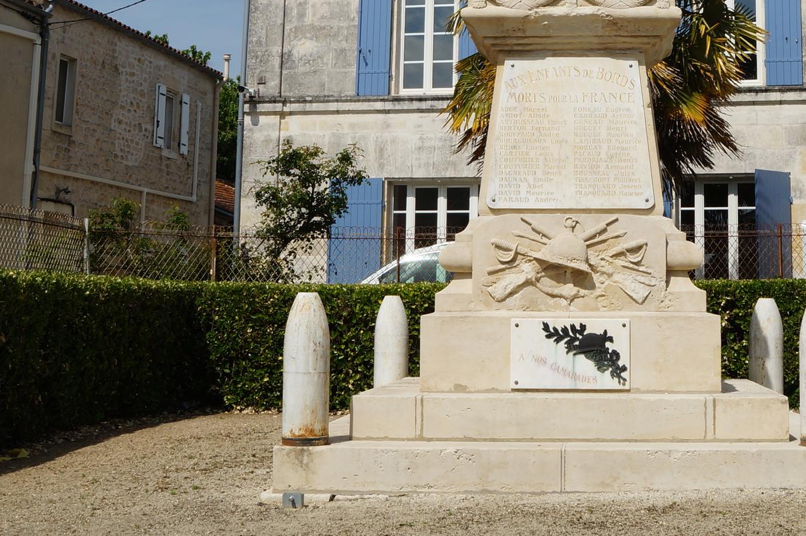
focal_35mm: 70
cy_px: 28
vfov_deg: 19.0
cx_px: 598
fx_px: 1566
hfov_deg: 28.5
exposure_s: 1/250
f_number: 13
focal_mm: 22
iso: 100
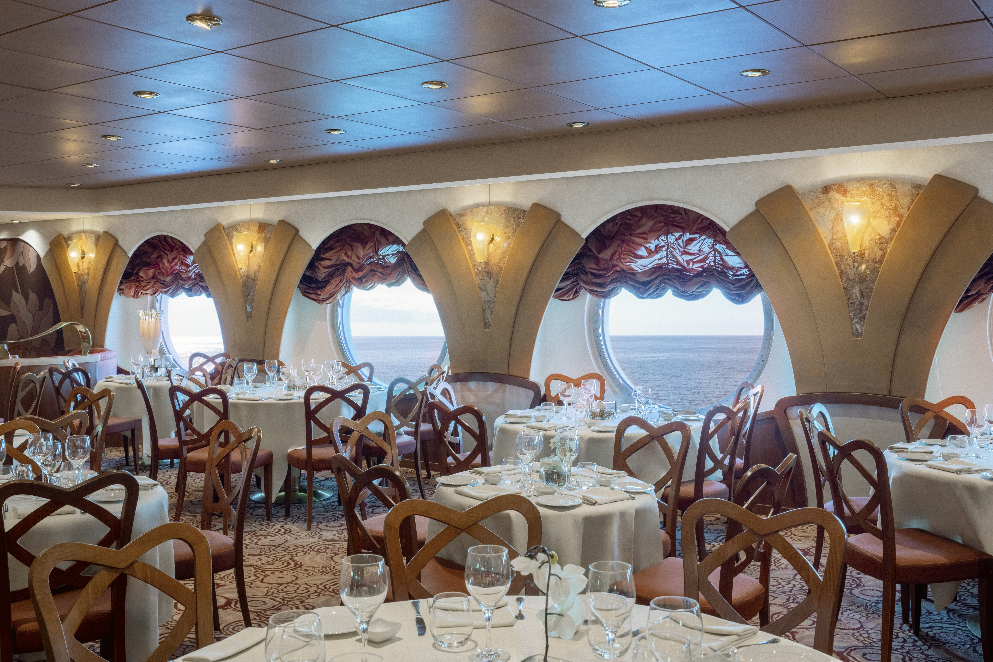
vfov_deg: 37.9
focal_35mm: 35
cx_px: 496
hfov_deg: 54.4
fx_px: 965
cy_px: 331
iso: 250
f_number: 11
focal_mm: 35
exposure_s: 1/15
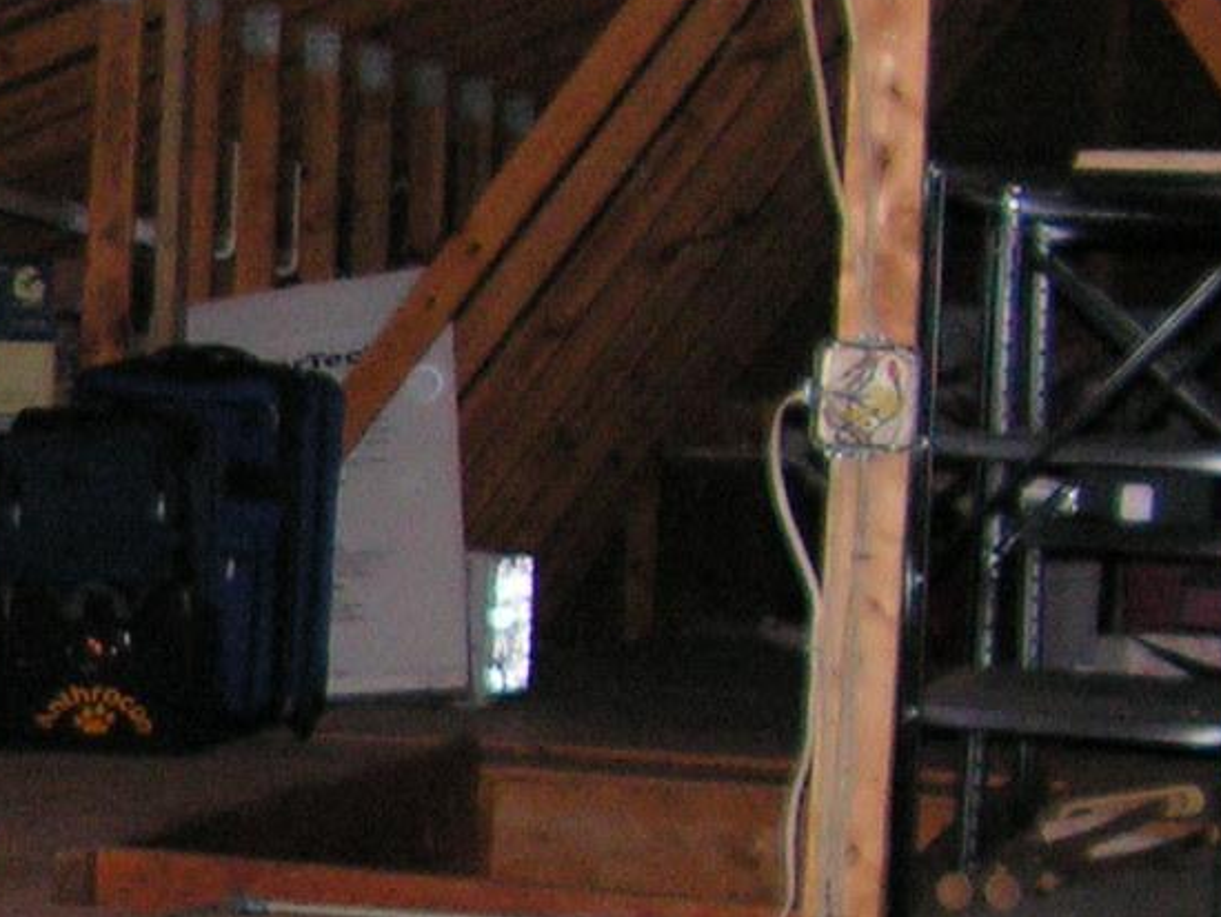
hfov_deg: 13.5
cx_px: -810
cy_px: 853
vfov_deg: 11.0
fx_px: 4729
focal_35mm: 134
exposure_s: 1/40
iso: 200
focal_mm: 6
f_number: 3.2
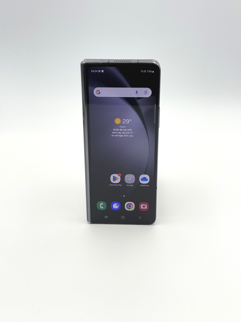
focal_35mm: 48
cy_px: 161
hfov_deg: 30.3
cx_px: 120
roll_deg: +0.0
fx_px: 446
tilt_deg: -22.8
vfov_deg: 39.7
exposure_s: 1/329
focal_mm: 6.76
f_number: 1.78
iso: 64
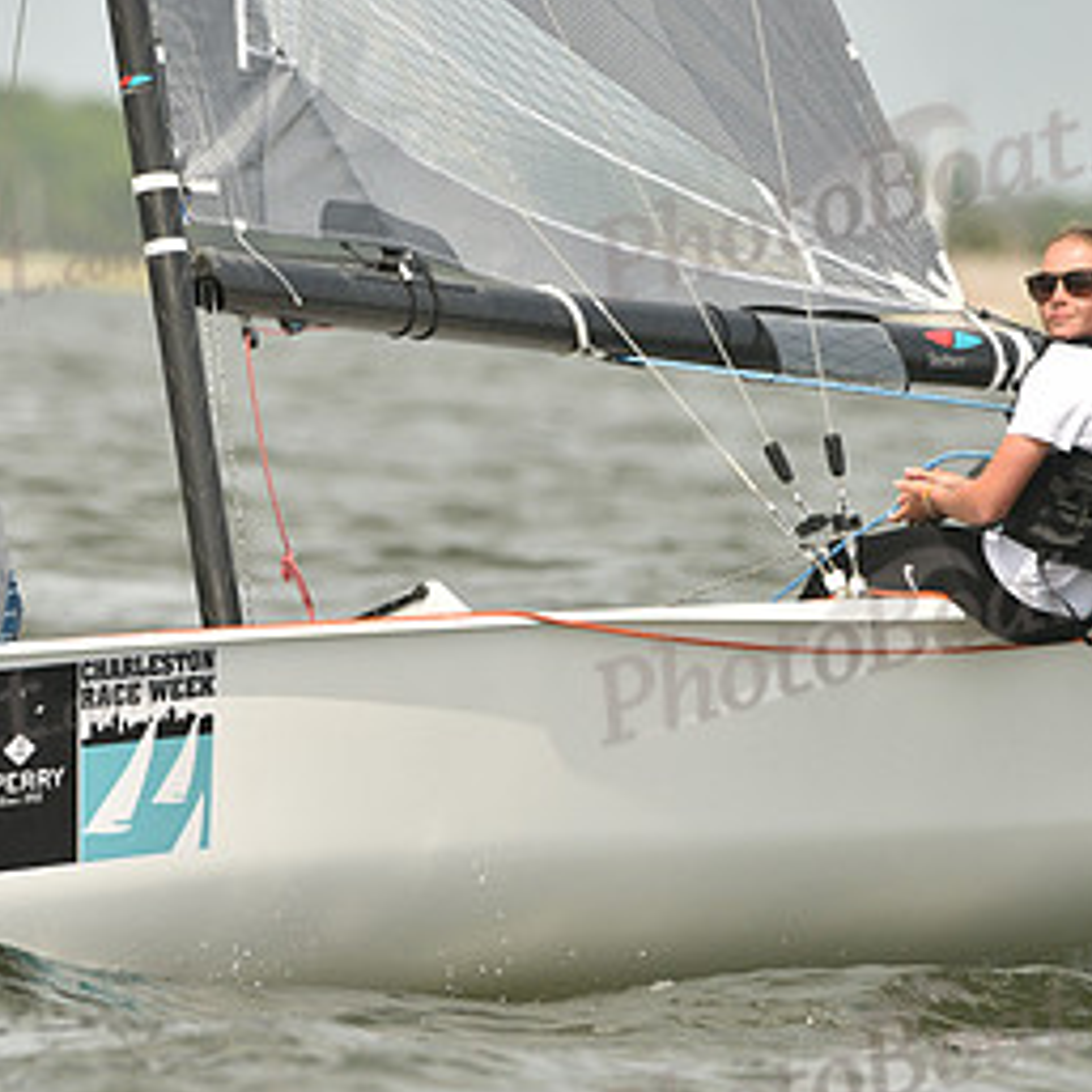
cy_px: 474
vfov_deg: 2.3
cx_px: 378
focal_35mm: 768
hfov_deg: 2.3
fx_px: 27410
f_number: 6.3
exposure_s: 1/1250
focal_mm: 400
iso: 320
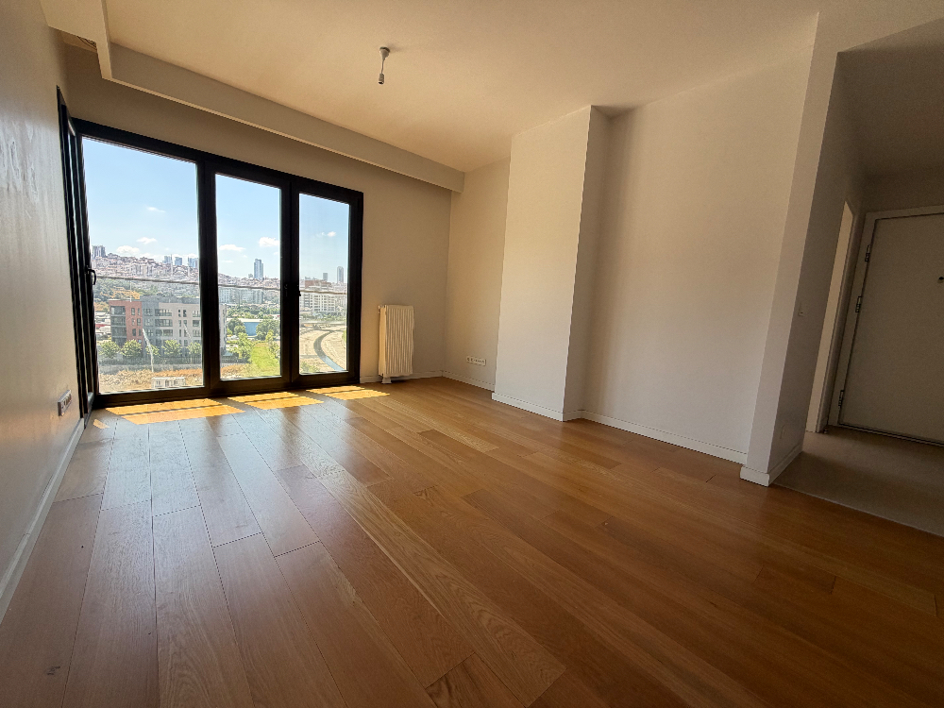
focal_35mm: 14
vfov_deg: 85.7
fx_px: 382
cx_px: 472
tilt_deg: -5.1
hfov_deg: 102.1
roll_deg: -2.5
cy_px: 354
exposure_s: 1/187
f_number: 2.2
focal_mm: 2.22
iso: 50
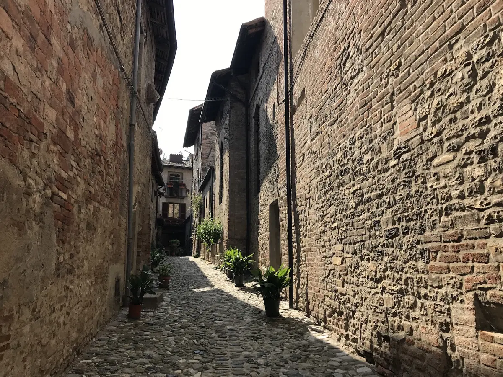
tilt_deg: +12.1
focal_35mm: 28
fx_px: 407
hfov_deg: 63.4
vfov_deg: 49.7
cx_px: 252
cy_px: 188
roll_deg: -0.4
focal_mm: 3.99
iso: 20
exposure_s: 1/921
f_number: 1.8
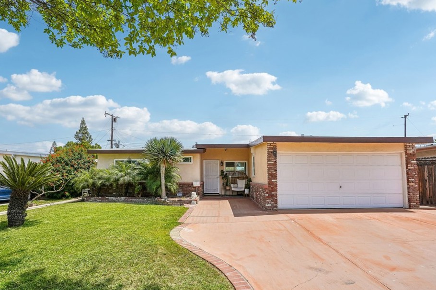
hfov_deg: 90.0
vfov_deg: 67.3
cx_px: 219
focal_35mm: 18
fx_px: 218
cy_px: 148
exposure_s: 1/1250
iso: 400
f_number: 8
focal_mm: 16
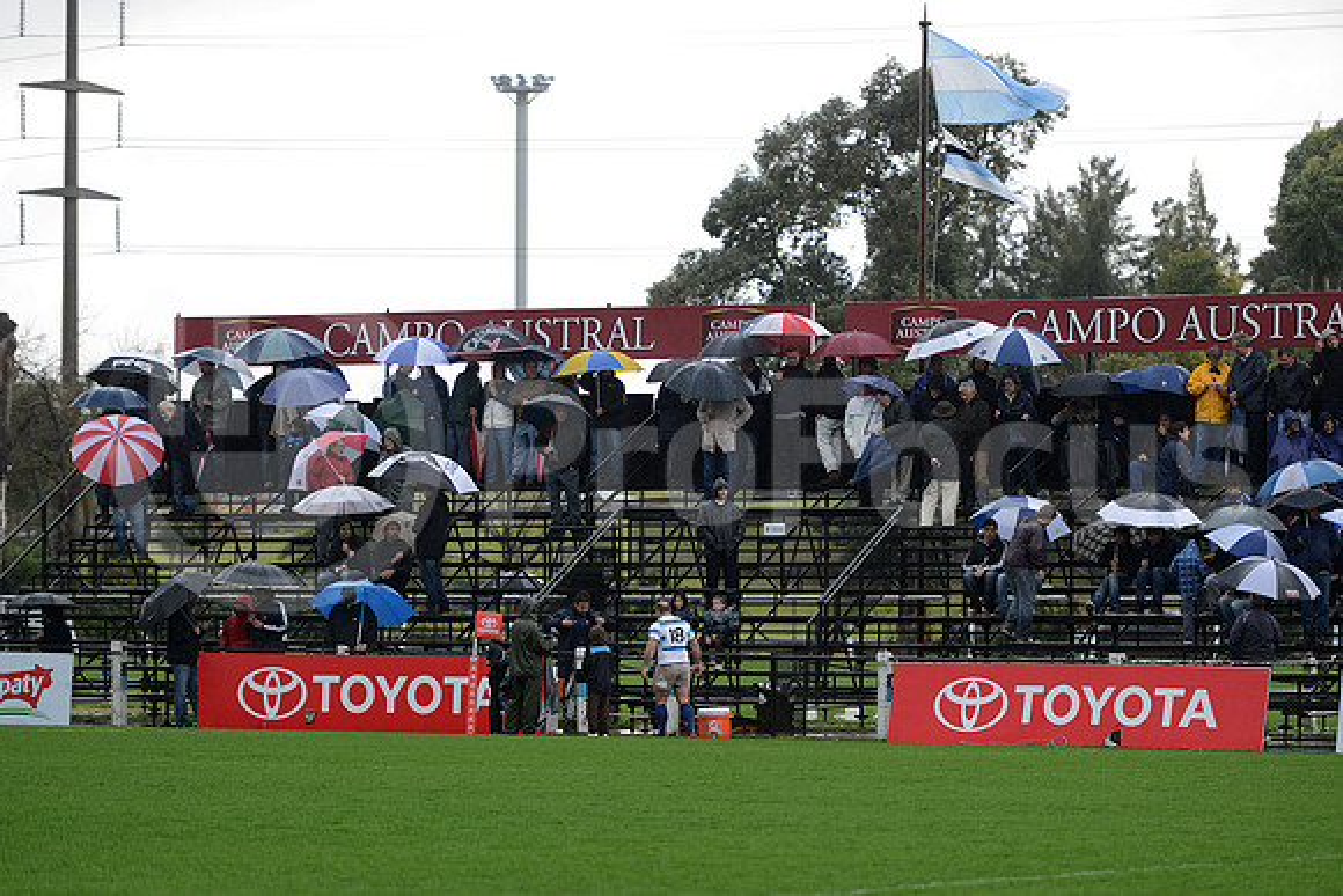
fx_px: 5783
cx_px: 672
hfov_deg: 13.2
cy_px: 448
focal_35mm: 155
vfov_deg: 8.9
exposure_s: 1/320
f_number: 2.8
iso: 500
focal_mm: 155
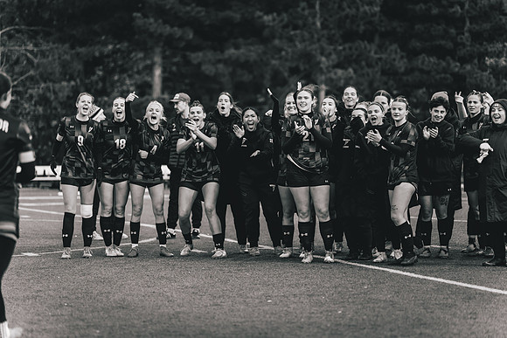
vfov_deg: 9.2
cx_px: 254
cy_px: 169
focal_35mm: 150
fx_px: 2113
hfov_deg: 13.7
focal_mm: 150
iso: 800
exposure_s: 1/1600
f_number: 2.8
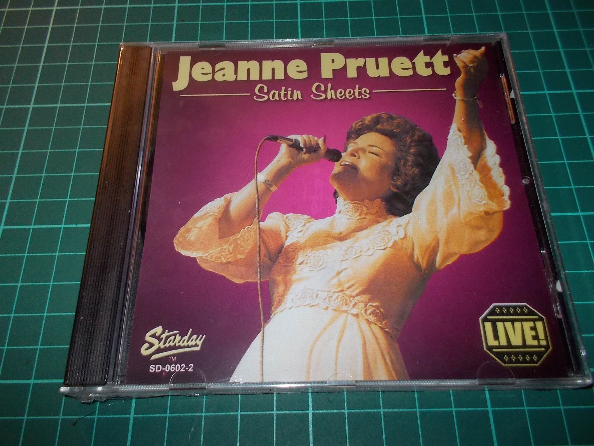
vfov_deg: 48.2
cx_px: 297
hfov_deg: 61.7
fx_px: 498
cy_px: 223
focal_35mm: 29
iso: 200
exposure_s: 1/30
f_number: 3.3
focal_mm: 4.1
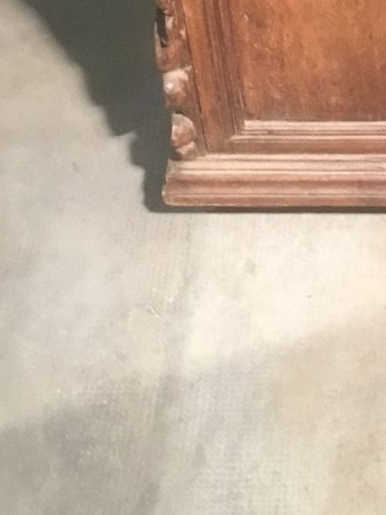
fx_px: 1205
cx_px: 404
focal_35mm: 81
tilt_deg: -45.0
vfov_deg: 23.4
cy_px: 37
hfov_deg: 17.7
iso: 200
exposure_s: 1/17
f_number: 2.4
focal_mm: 3.3
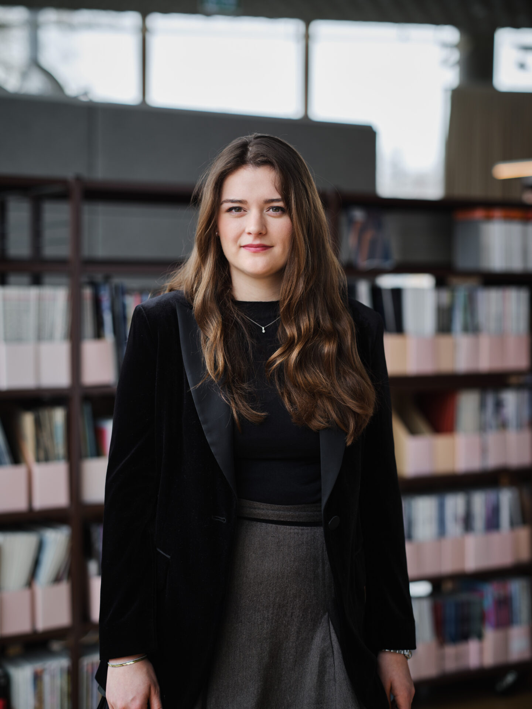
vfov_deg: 30.7
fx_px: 1291
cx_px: 266
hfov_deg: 23.3
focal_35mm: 63
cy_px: 354
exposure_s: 1/160
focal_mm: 80
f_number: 2.2
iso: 160
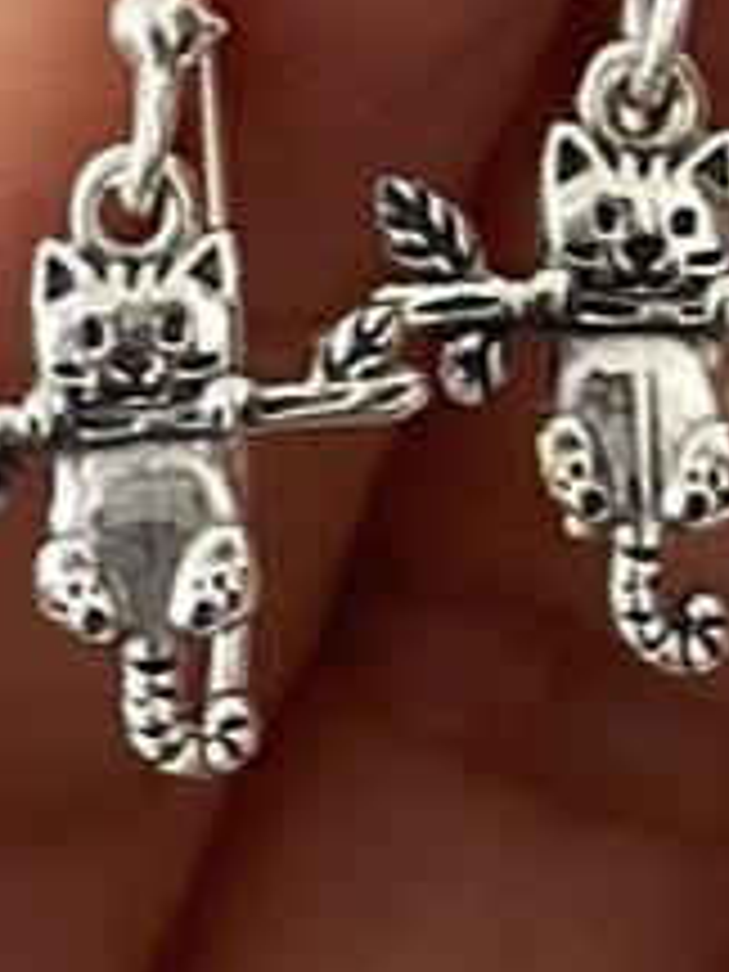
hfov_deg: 4.8
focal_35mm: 311
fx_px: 8733
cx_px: 378
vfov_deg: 6.4
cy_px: 540
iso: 250
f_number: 1.78
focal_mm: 6.86
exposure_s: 1/60
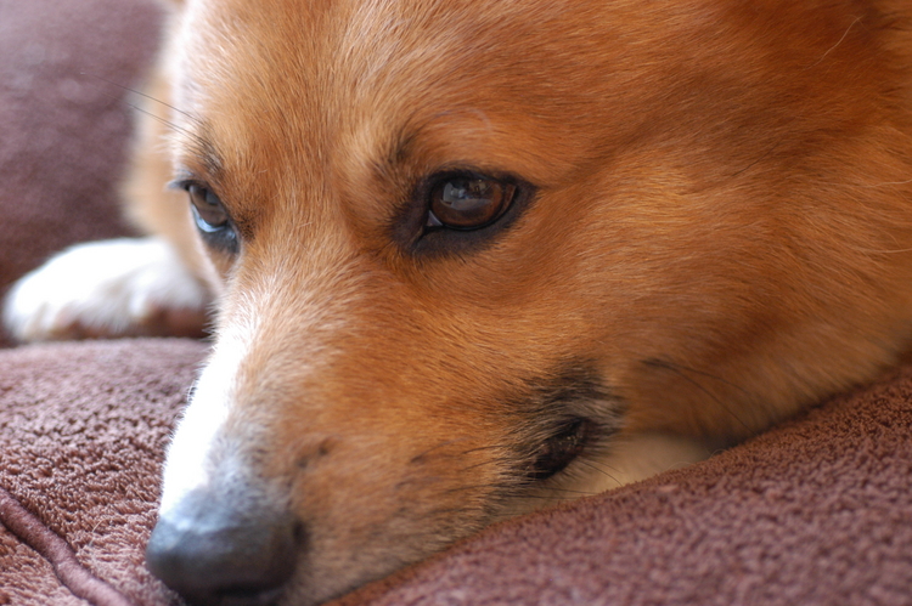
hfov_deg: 22.6
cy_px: 303
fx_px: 2278
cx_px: 456
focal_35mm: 90
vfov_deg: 15.2
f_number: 3.3
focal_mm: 60
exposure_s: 1/90
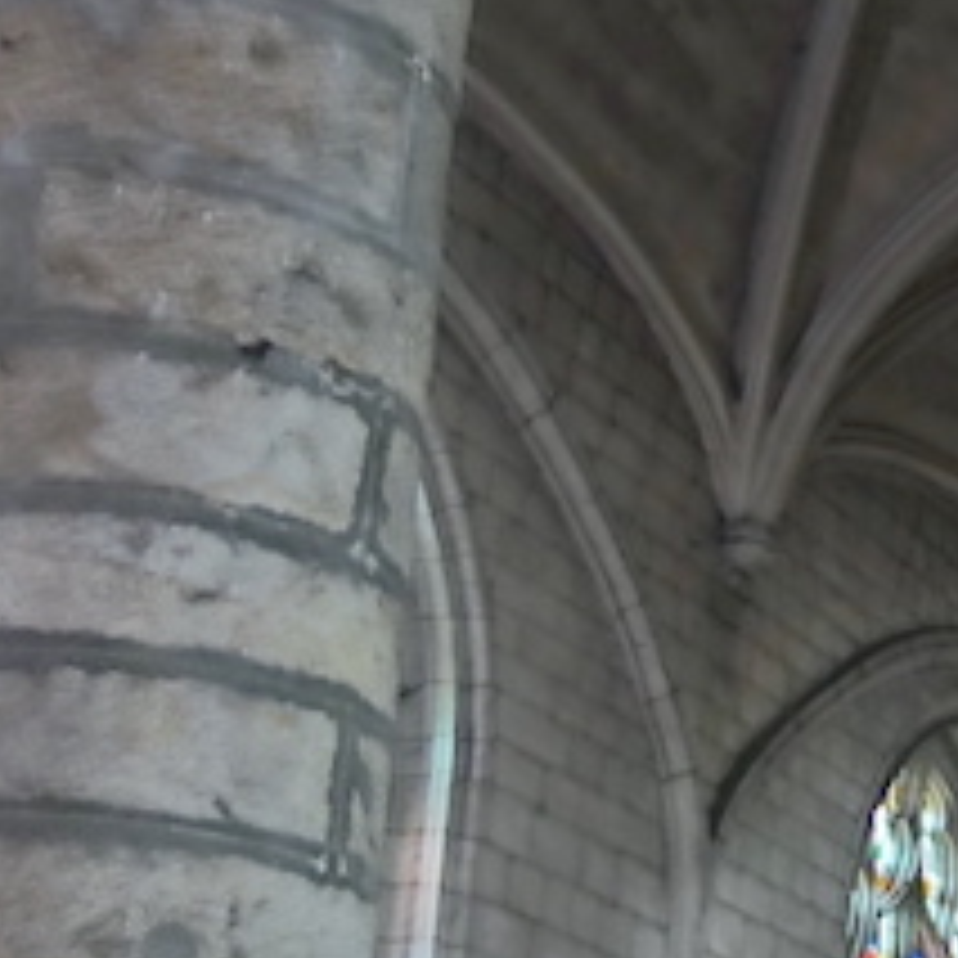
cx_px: 2586
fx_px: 3601
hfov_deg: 11.4
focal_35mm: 115
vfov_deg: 14.8
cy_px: 1075
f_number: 2.8
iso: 80
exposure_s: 1
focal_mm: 8.8
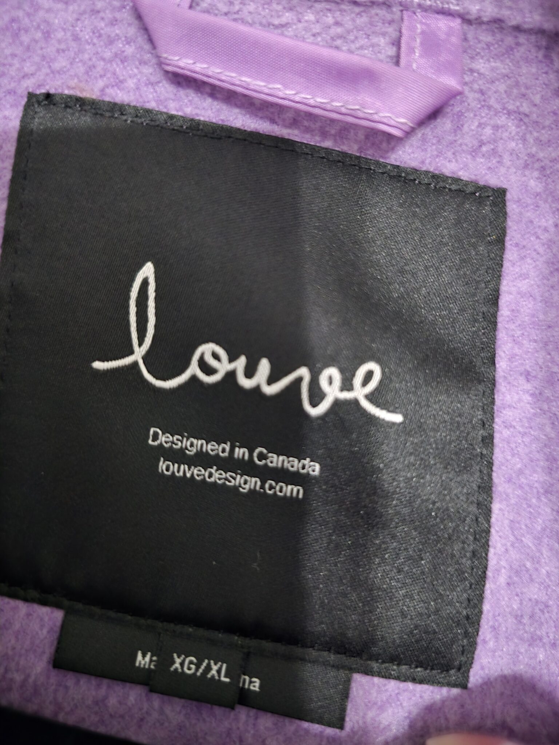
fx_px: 495
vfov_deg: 73.9
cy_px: 372
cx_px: 280
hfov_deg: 58.9
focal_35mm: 23
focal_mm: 6.3
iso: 2000
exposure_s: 1/24
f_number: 1.7
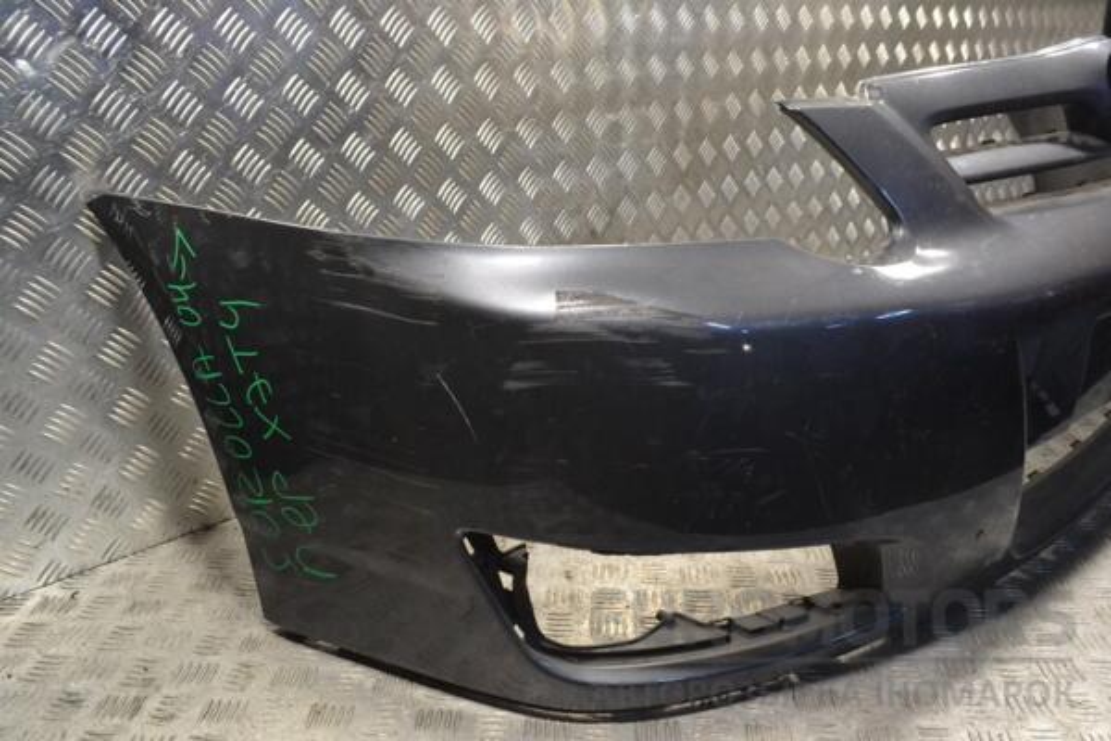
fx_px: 926
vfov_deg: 43.6
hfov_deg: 61.9
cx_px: 556
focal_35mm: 30
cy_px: 370
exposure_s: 1/250
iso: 3200
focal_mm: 20
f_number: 8
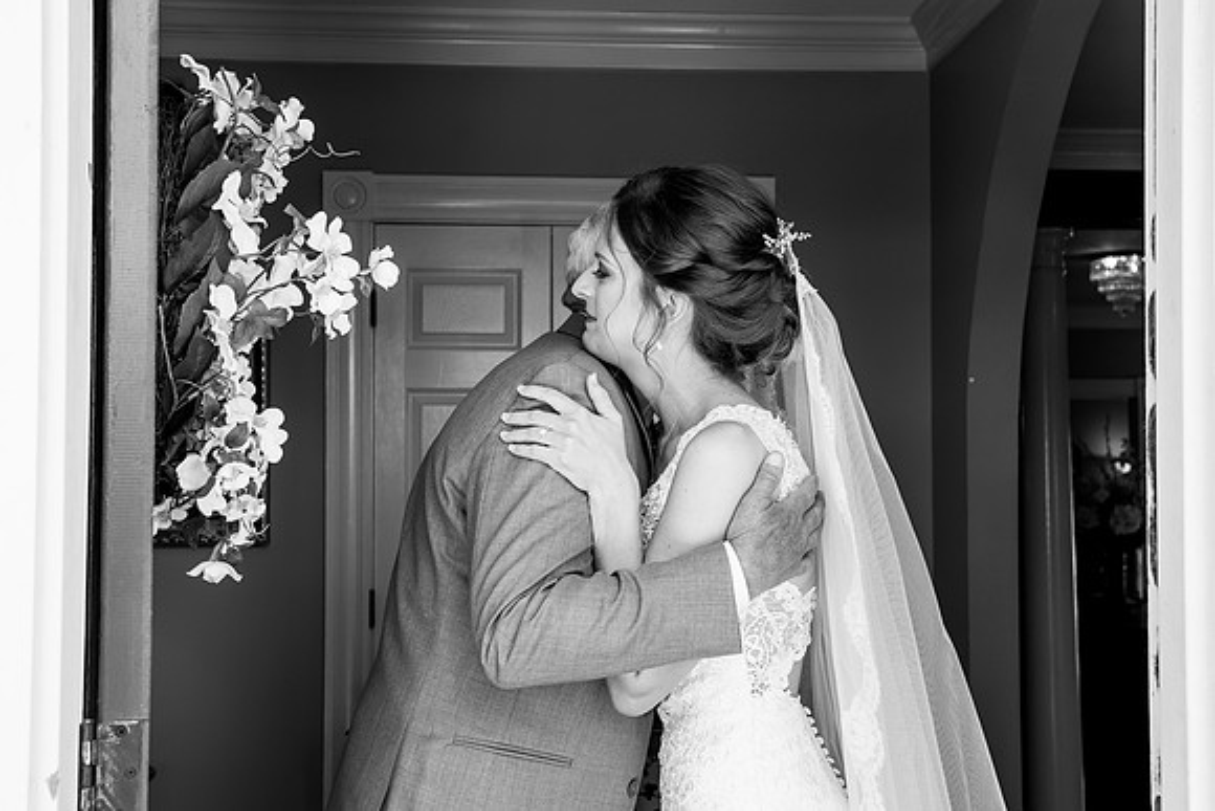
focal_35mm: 49
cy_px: 453
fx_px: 1648
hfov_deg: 40.5
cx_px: 622
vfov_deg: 27.6
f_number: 5.6
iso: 320
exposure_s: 1/200
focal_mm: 41
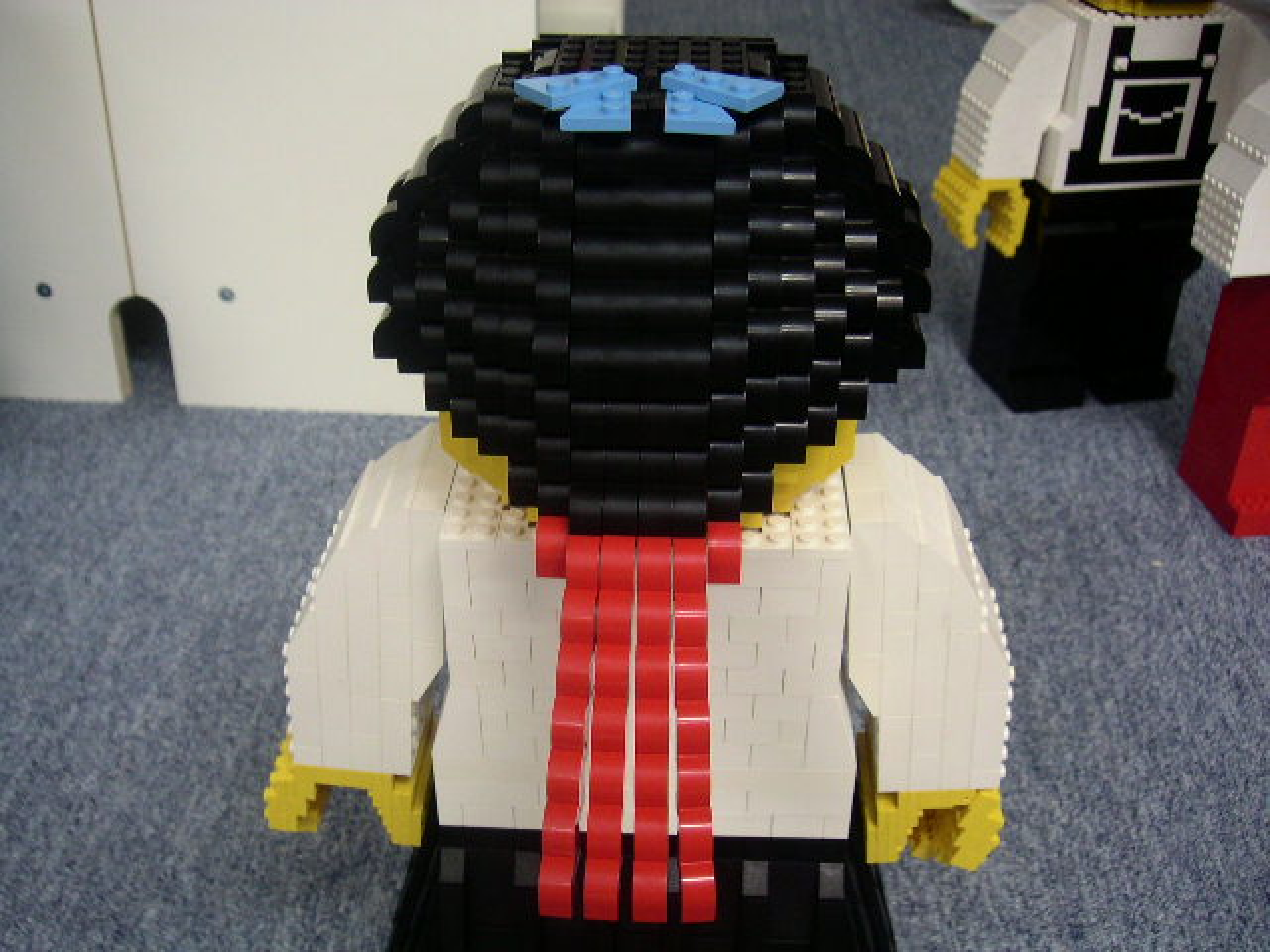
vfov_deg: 37.7
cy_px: 476
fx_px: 1394
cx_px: 635
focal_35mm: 38
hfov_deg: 49.0
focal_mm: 6
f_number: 2.8
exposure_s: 1/10
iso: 100
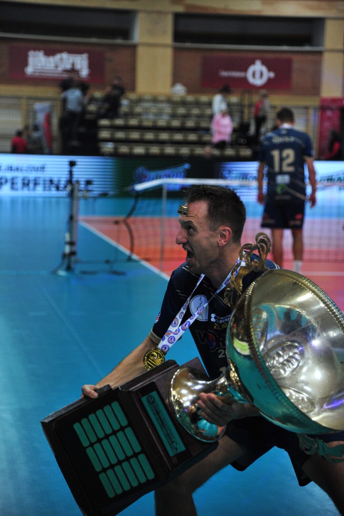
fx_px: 1177
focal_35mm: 82
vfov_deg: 24.8
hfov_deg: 16.6
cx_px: 172
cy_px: 258
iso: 2800
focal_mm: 82
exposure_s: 1/800
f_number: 4
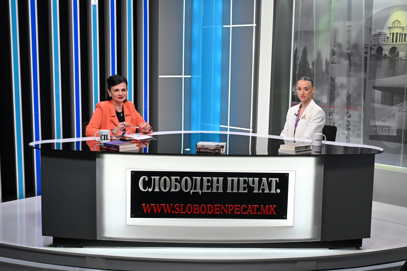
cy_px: 136
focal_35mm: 44
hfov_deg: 44.5
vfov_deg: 30.5
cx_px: 204
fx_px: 497
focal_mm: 44
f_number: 7.1
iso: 2500
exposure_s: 1/250
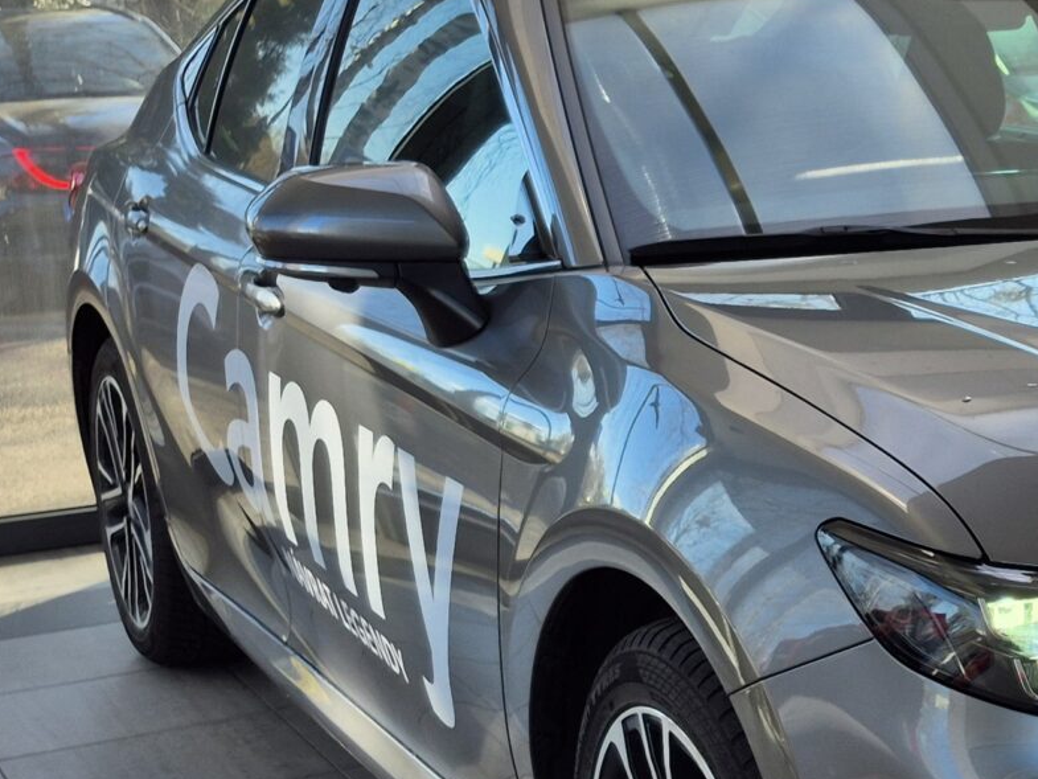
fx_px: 2249
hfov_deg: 23.6
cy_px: 540
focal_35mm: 75
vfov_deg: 19.6
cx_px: 1260
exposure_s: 1/330
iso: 25
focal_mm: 5.4
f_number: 1.8
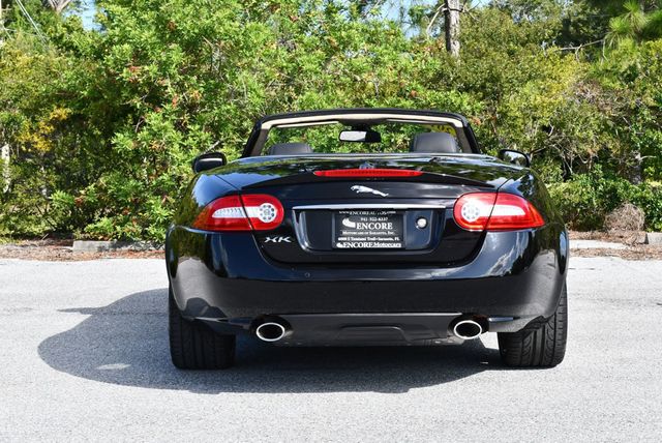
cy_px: 222
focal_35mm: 76
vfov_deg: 18.0
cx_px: 331
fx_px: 1399
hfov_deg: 26.6
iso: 200
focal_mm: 38
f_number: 8
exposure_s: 1/250
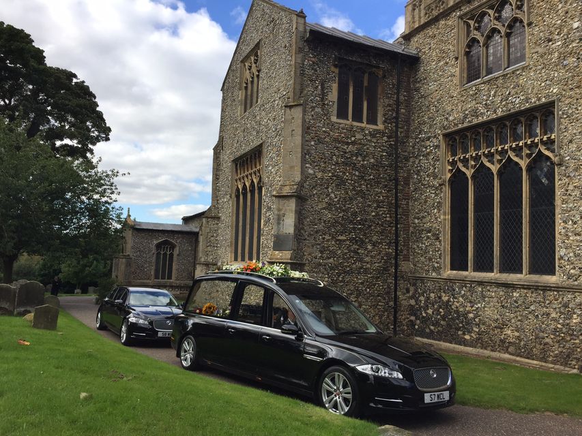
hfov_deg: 61.7
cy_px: 218
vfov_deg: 48.2
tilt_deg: +3.6
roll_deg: -2.2
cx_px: 291
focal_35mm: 29
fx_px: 488
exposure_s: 1/964
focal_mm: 4.15
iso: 32
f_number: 2.2
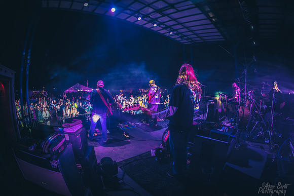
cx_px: 147
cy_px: 98
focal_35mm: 16
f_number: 5
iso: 900
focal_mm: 16
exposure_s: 1/250
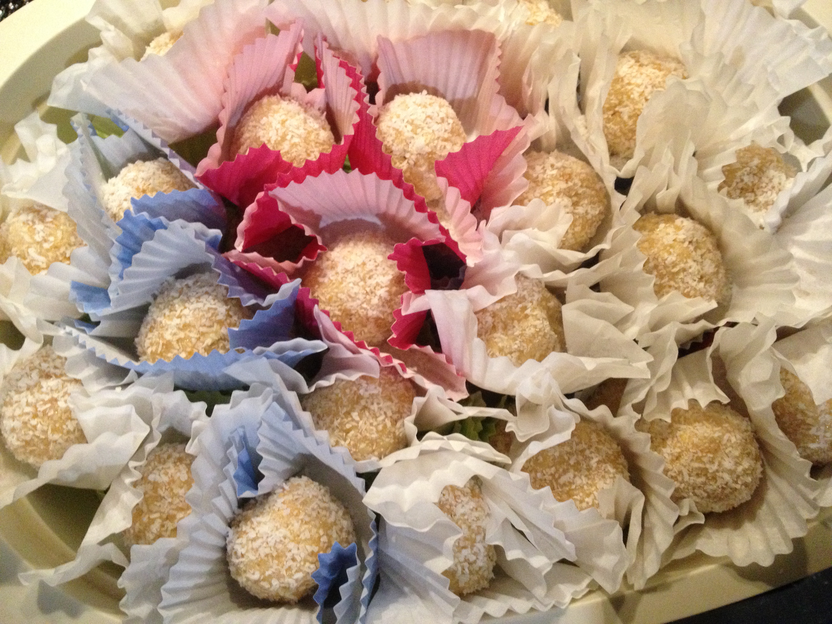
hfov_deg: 52.6
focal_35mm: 35
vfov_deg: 40.7
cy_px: 312
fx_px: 841
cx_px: 416
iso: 400
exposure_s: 1/20
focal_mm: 4.28
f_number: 2.4
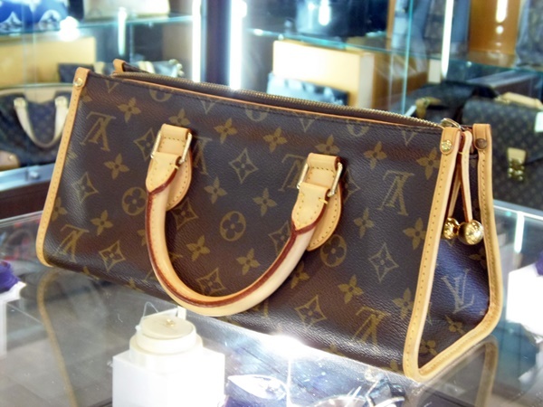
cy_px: 204
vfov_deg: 23.3
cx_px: 272
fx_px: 988
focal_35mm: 63
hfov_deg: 30.7
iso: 400
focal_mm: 11.7
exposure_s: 1/10
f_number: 4
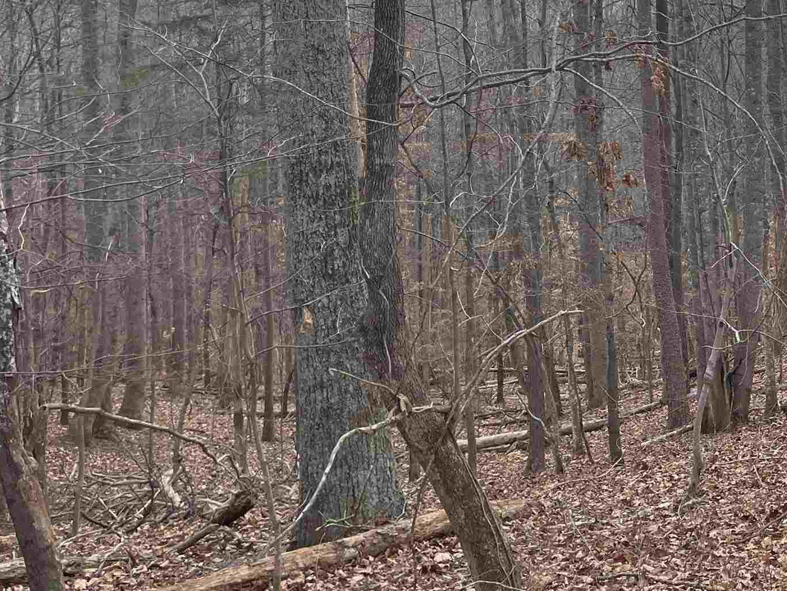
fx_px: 1319
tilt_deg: -3.8
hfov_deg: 31.8
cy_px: 133
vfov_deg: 24.9
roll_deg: +1.8
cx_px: 697
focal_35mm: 58
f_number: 1.6
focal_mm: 4.2
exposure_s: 1/868
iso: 32
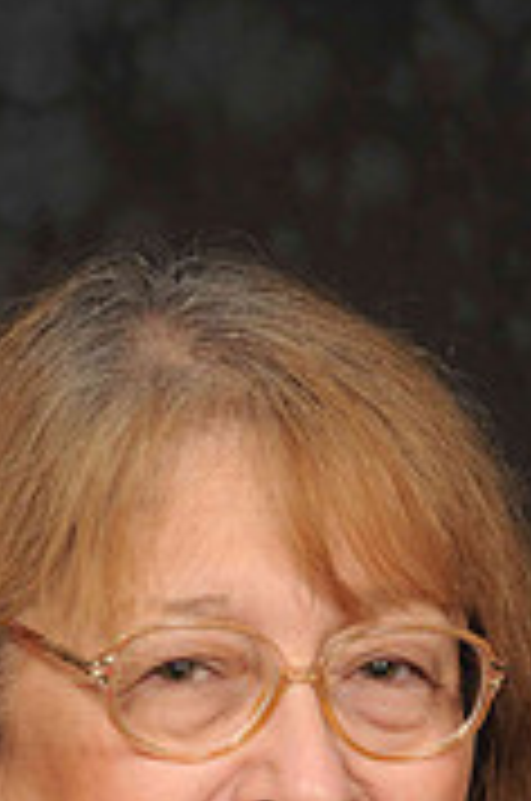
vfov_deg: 5.7
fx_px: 8024
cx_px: 196
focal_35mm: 361
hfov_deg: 3.8
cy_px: 918
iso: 200
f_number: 5.6
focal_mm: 95
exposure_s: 1/125
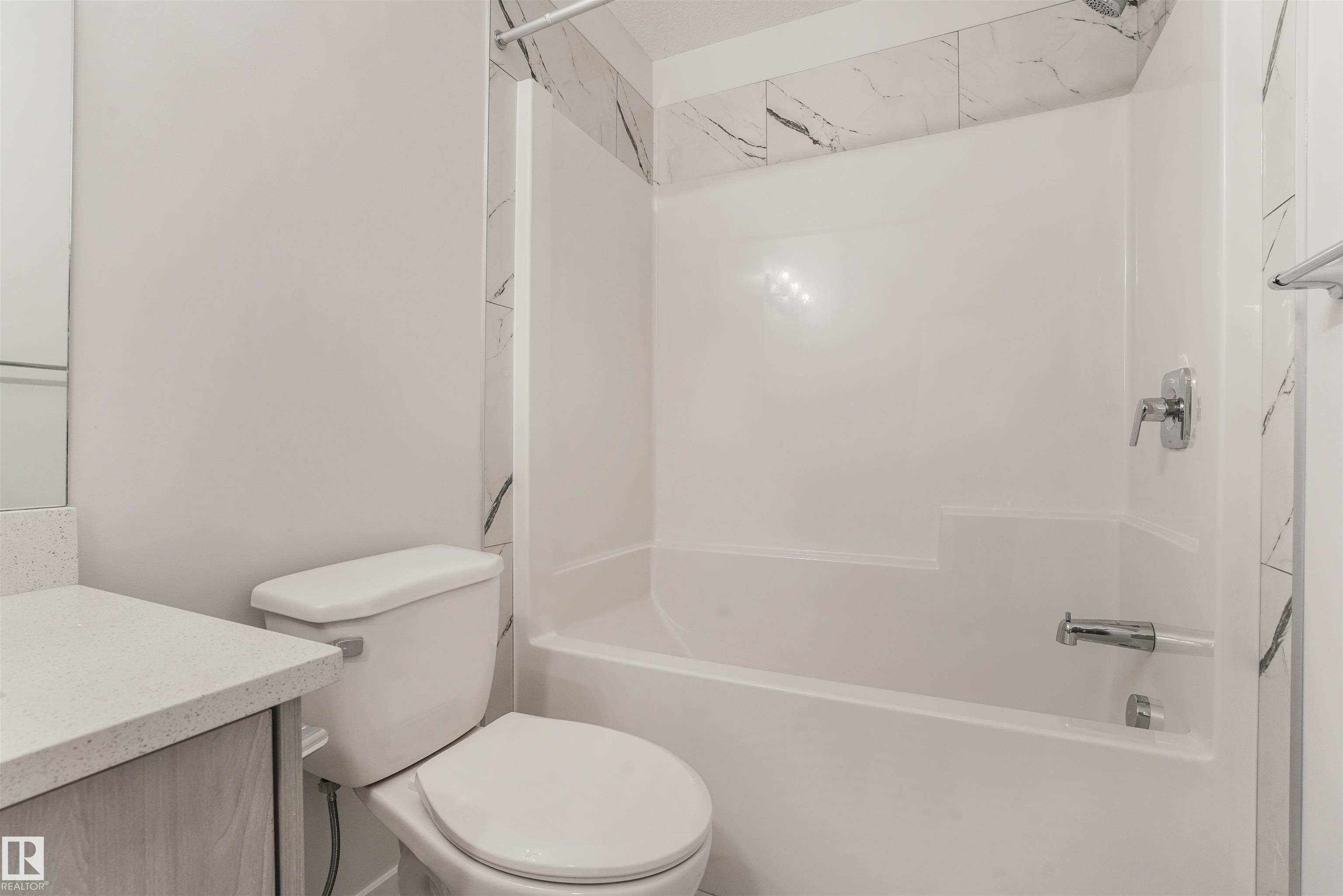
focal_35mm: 16
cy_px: 448
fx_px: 597
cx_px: 672
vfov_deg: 73.7
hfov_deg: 96.7
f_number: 8
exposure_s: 1/13
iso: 400
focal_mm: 16
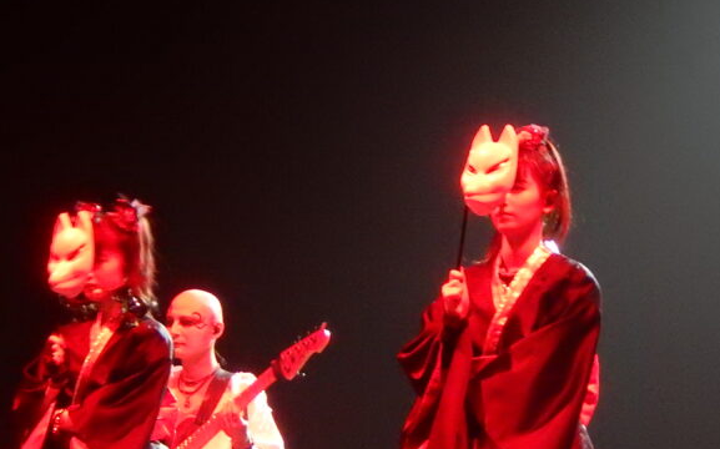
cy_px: 293
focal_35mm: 160
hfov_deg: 13.0
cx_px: 559
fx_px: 3138
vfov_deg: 8.2
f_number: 5.1
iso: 1600
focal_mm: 15.2
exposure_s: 1/10
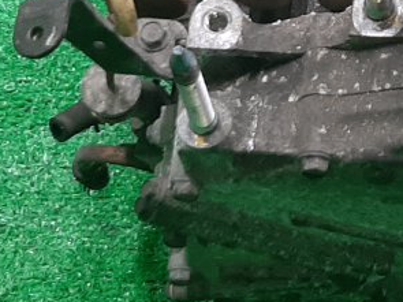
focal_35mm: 127
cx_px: 387
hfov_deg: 15.3
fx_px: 1478
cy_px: -23
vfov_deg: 11.5
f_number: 1.7
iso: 122
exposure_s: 1/50
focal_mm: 3.93
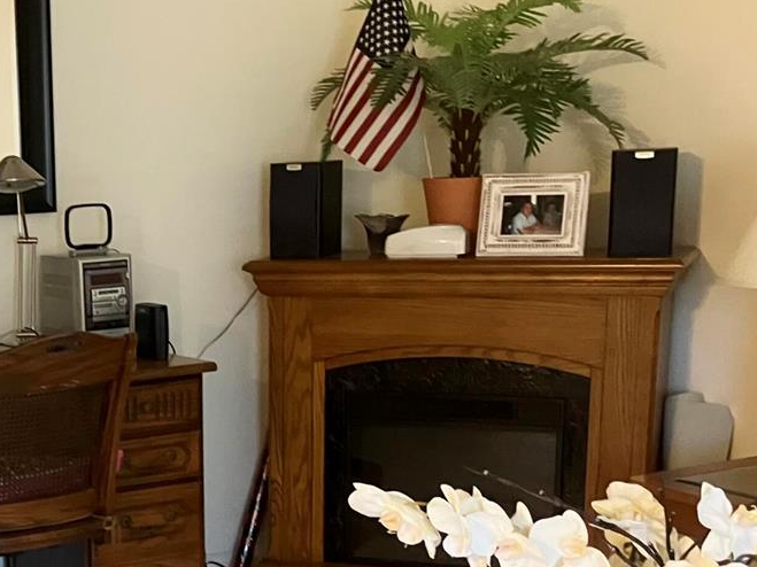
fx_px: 1487
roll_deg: +3.2
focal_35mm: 68
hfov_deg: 26.9
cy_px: 521
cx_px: -15
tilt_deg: -15.2
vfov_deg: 21.1
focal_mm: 3.99
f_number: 1.8
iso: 320
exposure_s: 1/40
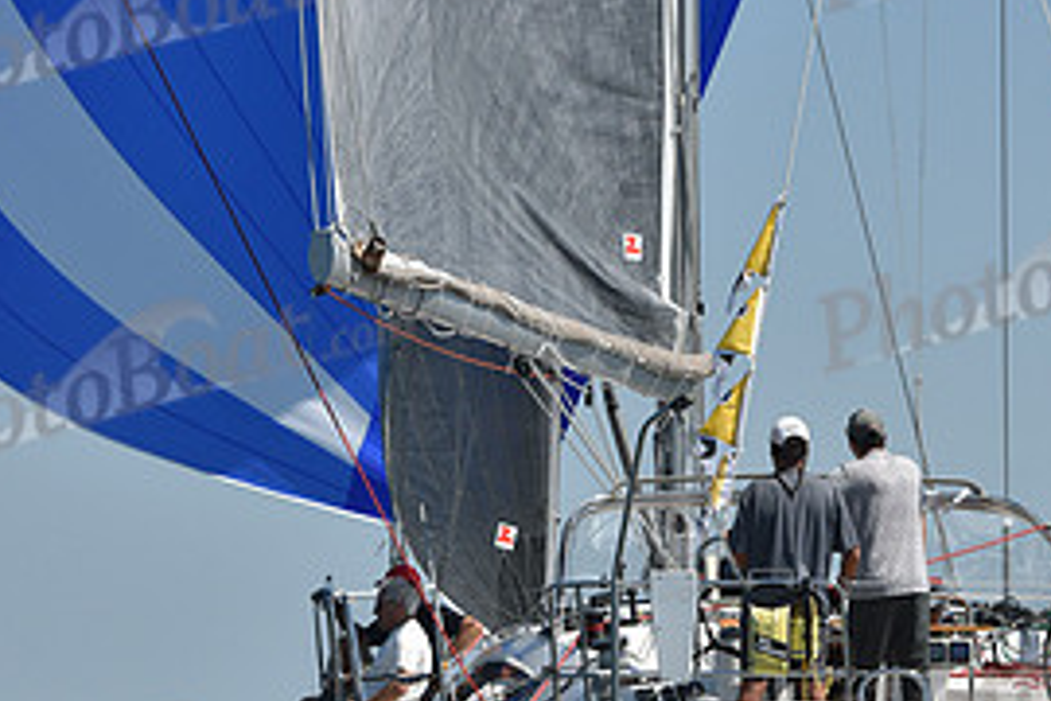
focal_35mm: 279
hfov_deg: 7.4
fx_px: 8145
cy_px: 528
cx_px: 619
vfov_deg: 4.9
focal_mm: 130
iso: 250
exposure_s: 1/1250
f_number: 9
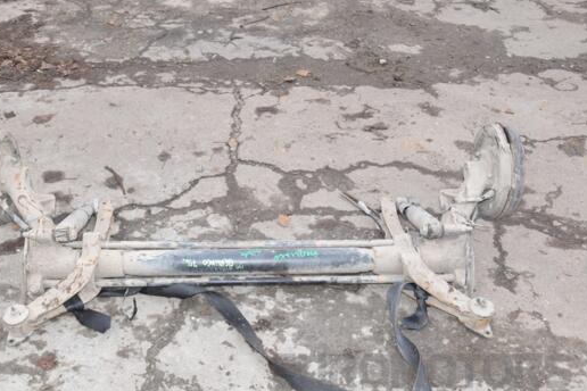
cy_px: 219
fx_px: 711
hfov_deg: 44.8
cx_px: 251
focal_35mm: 44
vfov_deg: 30.8
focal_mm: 25
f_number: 9
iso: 800
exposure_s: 1/200
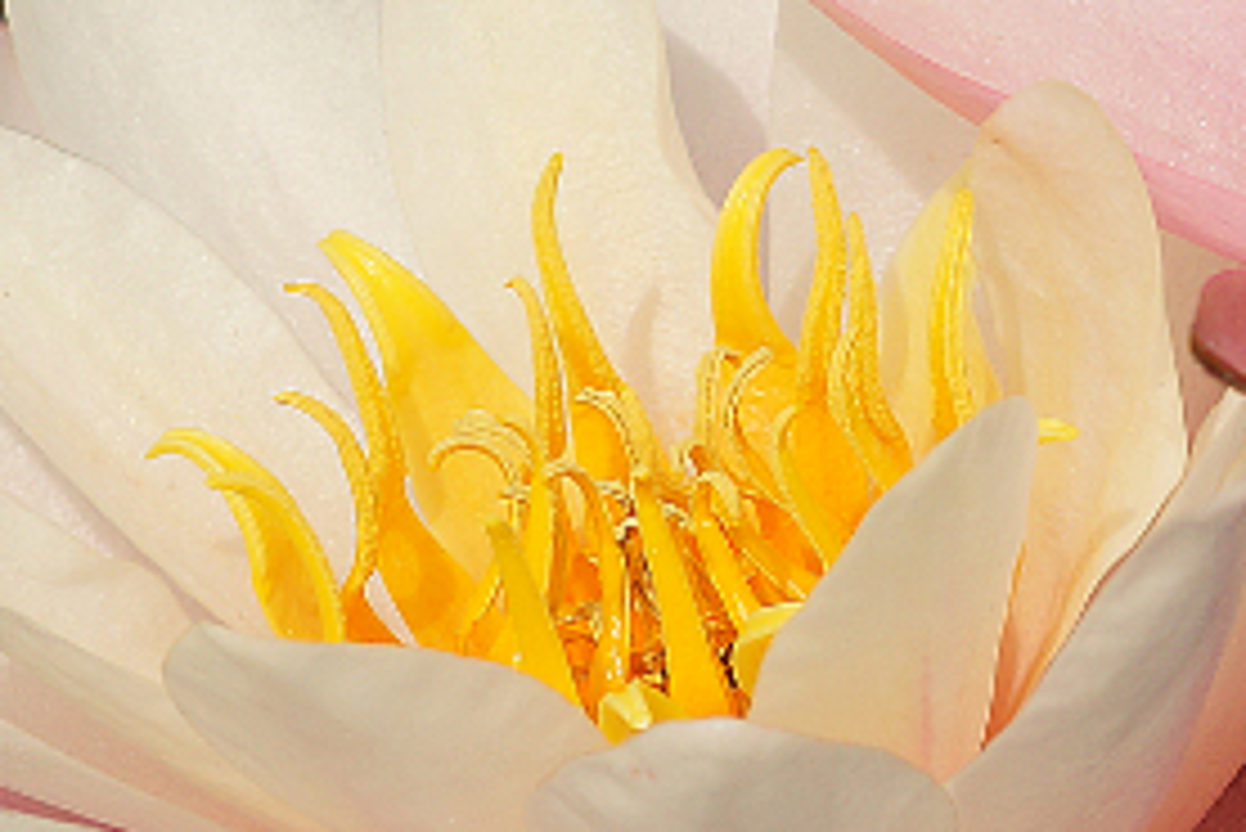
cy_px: 549
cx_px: 1588
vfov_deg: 2.1
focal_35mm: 650
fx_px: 22508
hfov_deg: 3.2
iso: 100
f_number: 8
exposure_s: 1/320
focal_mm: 100
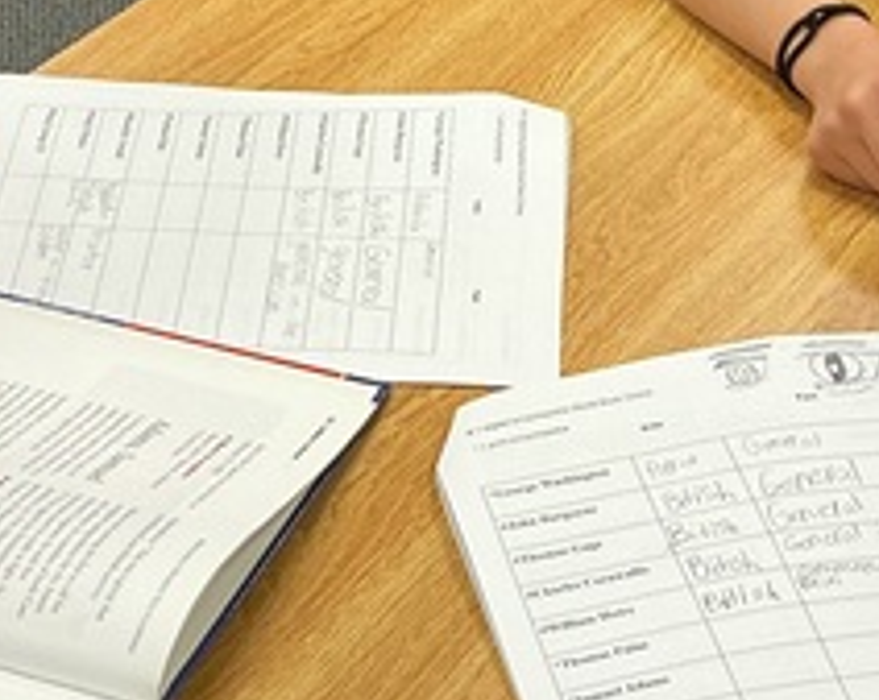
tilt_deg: -37.1
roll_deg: -1.4
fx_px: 2780
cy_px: 298
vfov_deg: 14.4
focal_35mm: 107
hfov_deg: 18.0
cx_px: 427
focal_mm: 3
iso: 40
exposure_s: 1/60
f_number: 1.8
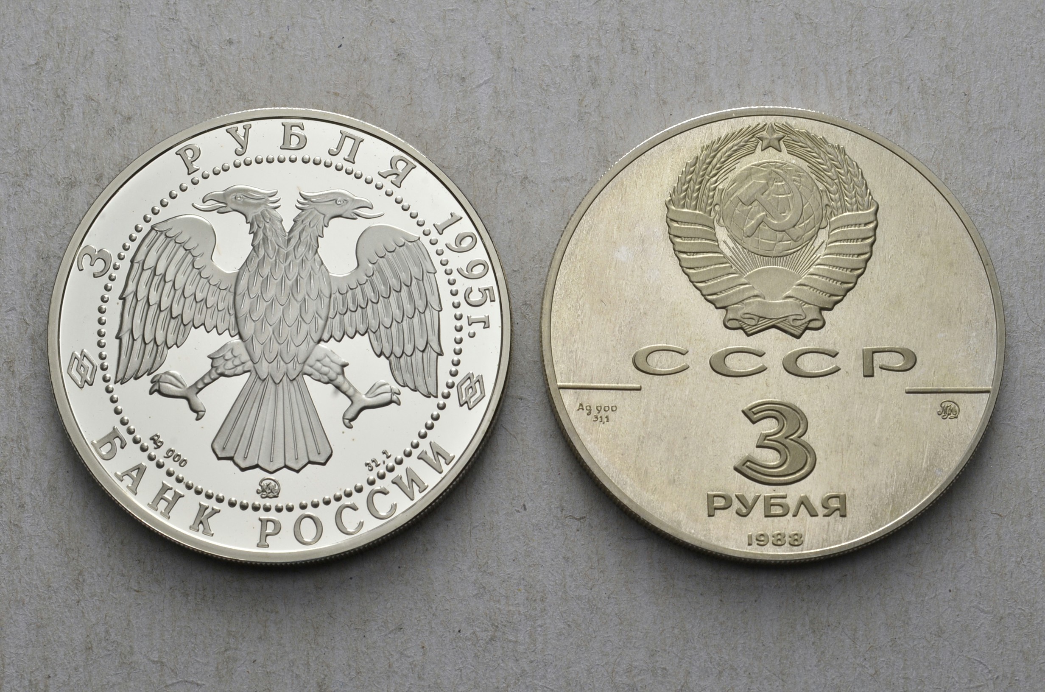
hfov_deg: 27.0
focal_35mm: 75
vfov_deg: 18.1
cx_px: 522
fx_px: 2173
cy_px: 346
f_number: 14
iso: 400
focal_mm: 50
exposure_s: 1/250
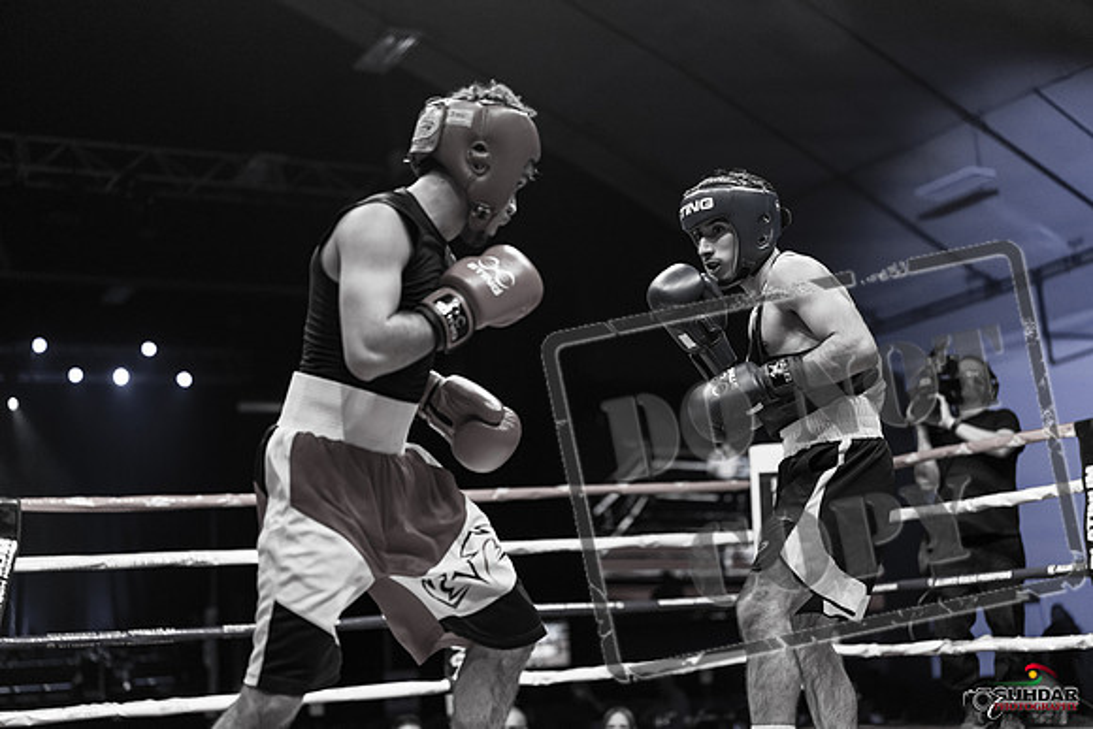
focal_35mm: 50
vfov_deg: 27.0
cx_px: 546
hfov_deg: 39.6
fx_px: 1518
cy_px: 364
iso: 3200
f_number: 2
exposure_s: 1/1250
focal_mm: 50
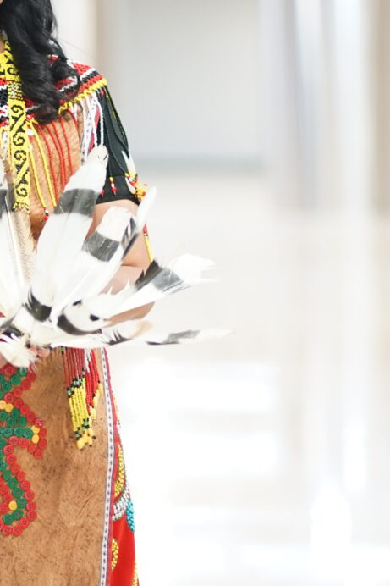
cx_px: 0
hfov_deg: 5.8
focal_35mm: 236
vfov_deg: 8.7
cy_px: 364
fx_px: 3837
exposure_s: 1/40
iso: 800
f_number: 1.8
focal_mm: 85
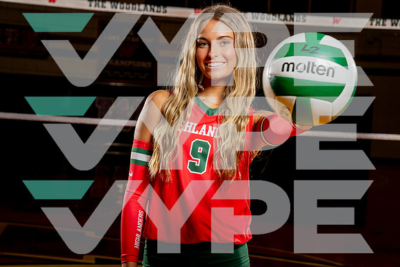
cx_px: 196
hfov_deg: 26.9
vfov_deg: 18.2
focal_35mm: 75
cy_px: 133
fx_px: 835
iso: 100
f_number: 5.6
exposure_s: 1/250
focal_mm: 70
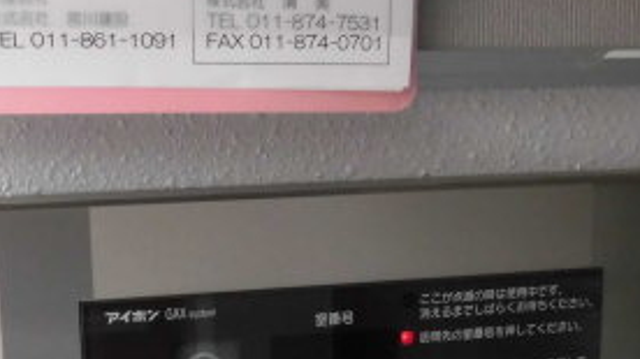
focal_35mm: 96
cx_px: 292
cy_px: 547
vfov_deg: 12.0
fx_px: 1629
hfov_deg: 22.2
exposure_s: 1/40
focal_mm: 4.3
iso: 250
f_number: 3.7
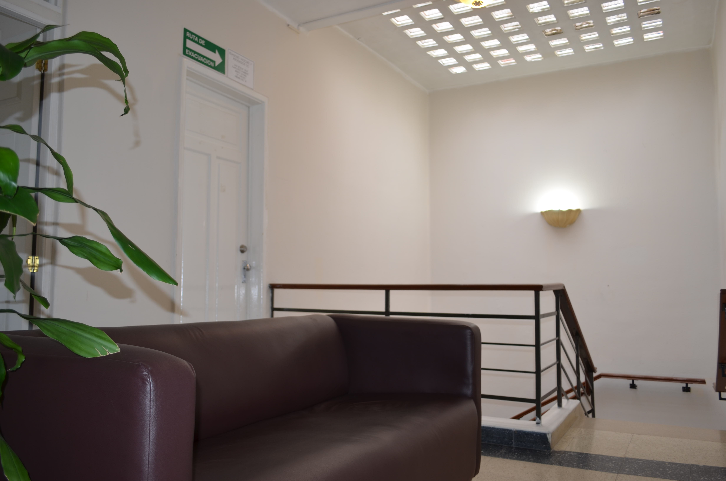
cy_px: 240
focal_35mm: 30
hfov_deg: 62.0
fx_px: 604
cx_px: 363
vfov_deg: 43.4
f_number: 3.8
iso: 100
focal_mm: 20
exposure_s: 1/15
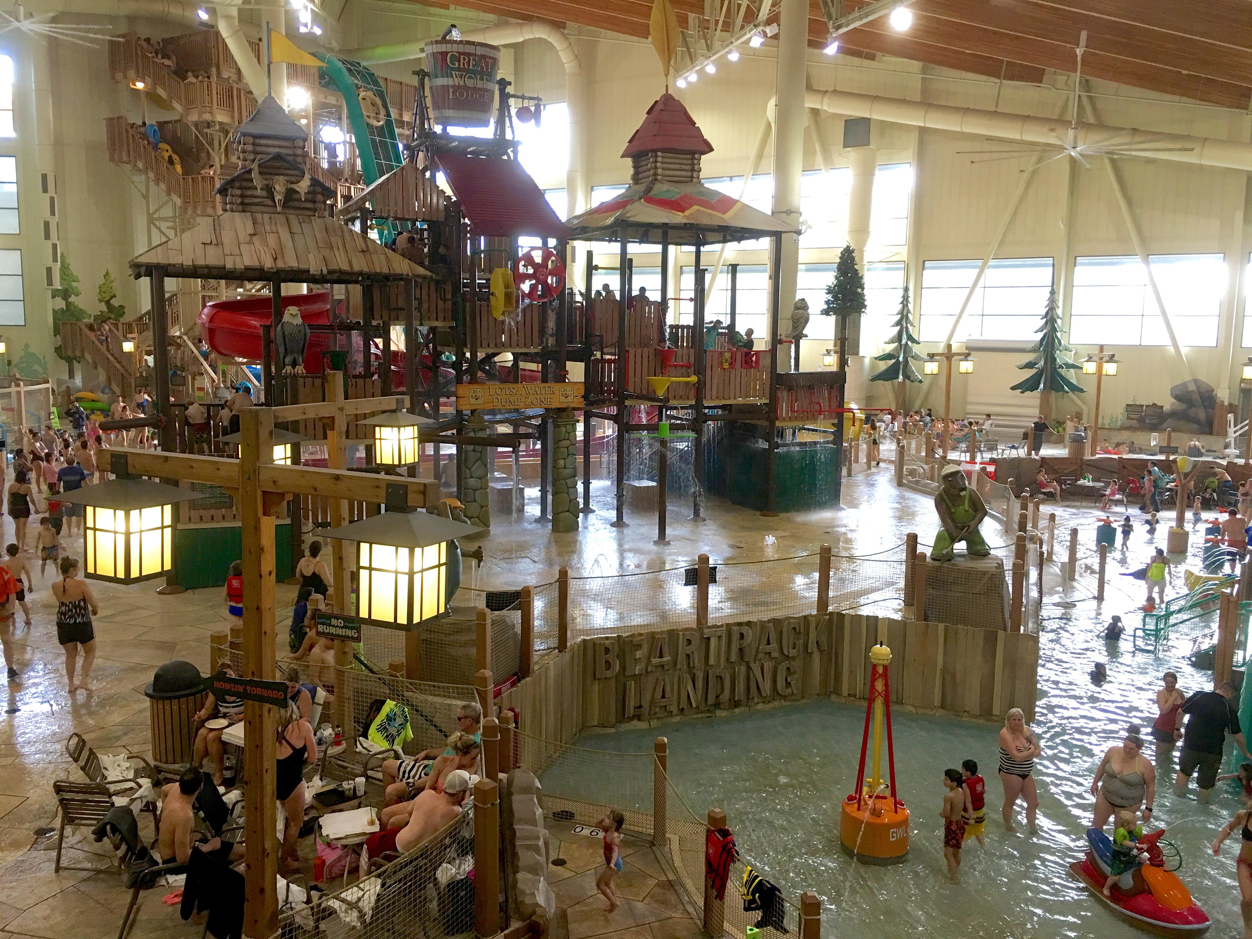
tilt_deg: -7.0
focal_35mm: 29
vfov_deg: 48.2
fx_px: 1049
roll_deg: -0.9
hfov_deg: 61.7
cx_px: 626
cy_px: 470
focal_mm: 4.15
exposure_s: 1/30
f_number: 2.2
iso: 40
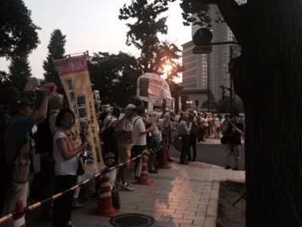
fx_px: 297
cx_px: 134
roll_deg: -2.0
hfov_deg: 53.8
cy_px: 95
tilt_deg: +5.5
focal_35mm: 34
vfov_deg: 41.7
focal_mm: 4.15
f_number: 2.2
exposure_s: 1/30
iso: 80
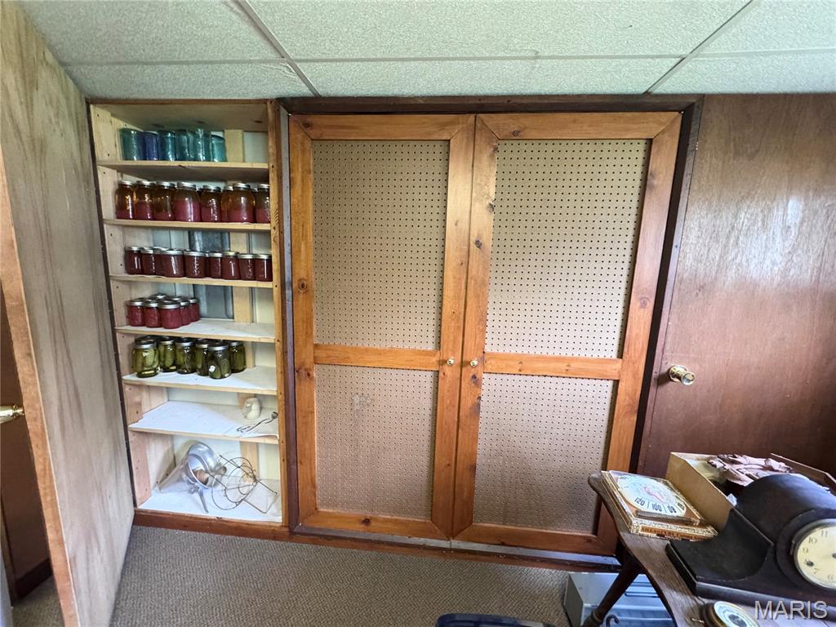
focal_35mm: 14
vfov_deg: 85.7
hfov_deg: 102.1
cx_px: 418
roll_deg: -1.4
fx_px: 338
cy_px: 314
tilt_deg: -9.5
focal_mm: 2.22
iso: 800
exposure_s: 1/60
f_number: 2.2
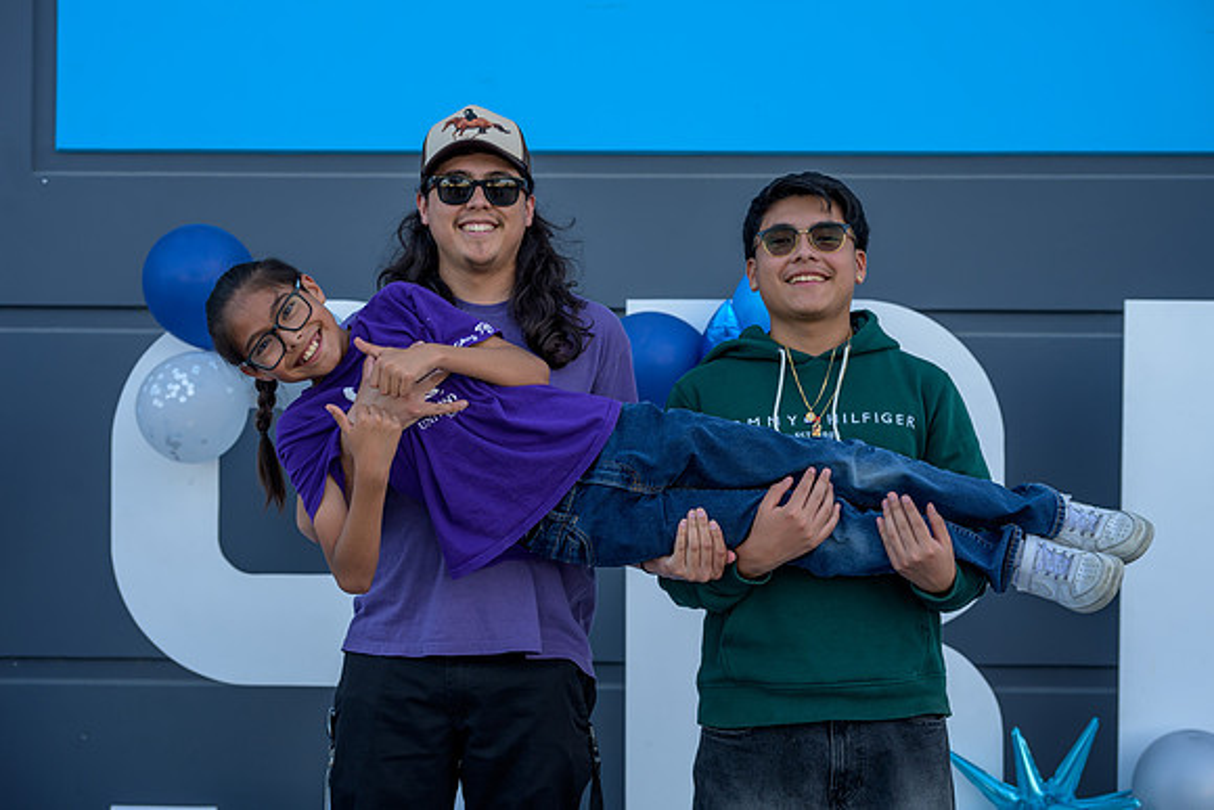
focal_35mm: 54
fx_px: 1819
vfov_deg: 25.1
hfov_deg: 36.9
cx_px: 607
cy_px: 405
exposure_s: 1/250
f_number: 4
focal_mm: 52
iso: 100
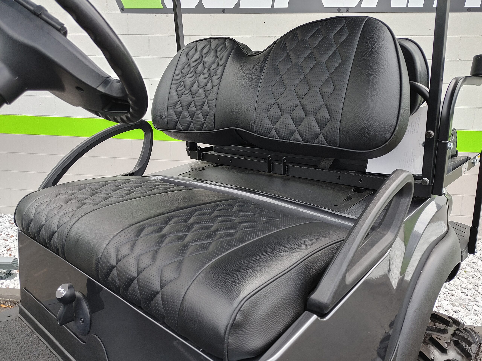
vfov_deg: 53.1
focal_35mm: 26
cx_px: 241
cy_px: 180
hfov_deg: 67.3
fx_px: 362
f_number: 1.8
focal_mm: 4.81
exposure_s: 1/277
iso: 50
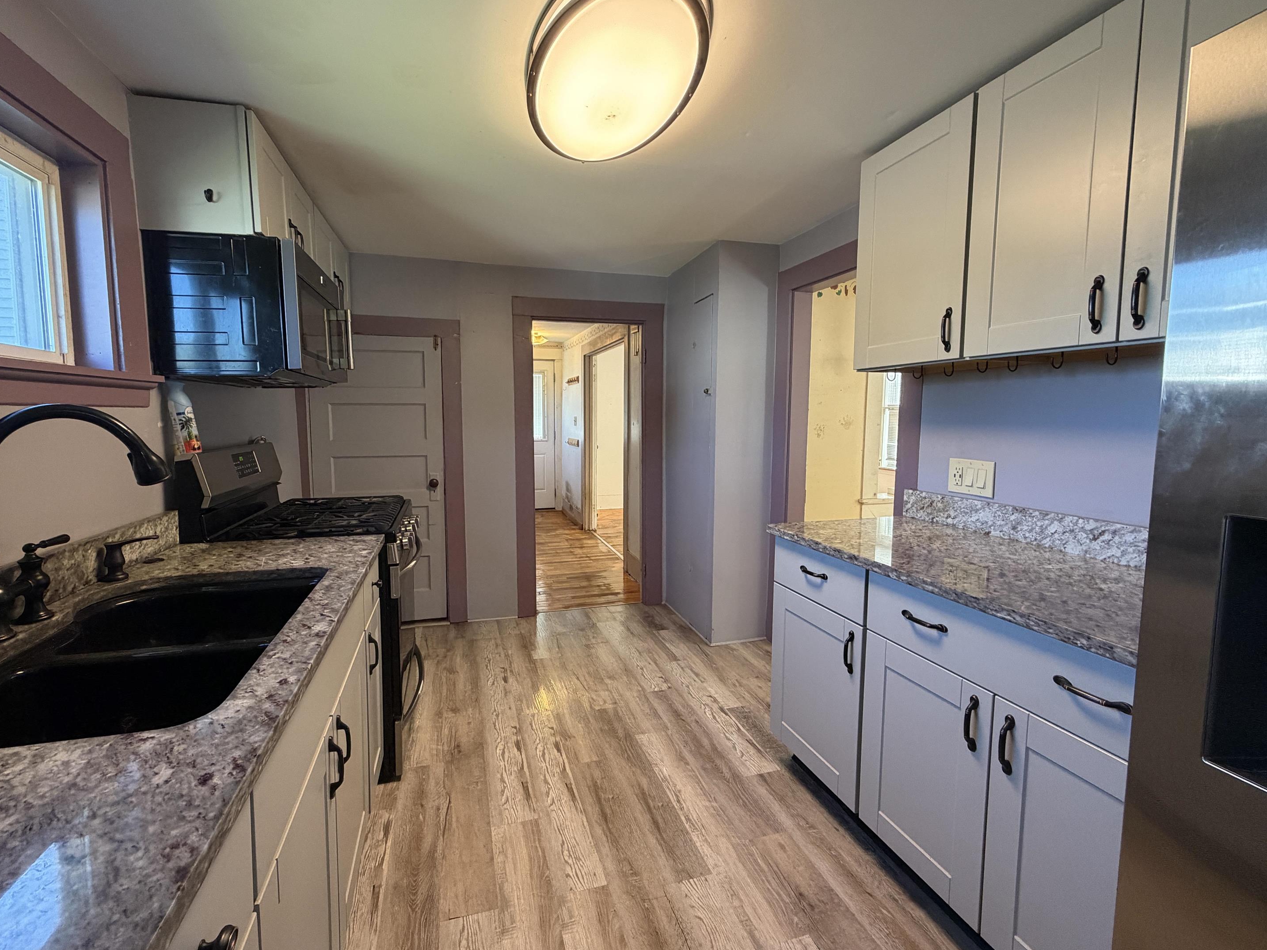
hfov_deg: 98.1
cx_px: 597
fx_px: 549
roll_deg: -0.8
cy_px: 457
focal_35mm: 15
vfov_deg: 81.7
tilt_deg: -3.9
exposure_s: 1/60
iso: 250
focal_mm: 2.22
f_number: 2.2
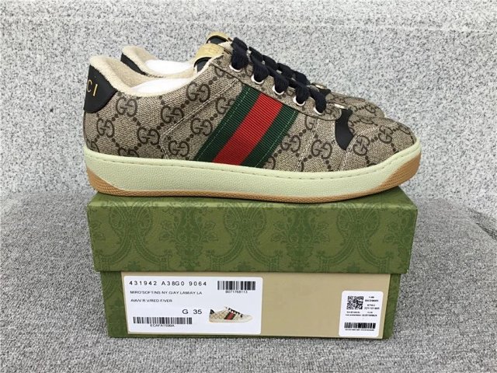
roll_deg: -1.3
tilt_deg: -19.6
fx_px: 445
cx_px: 248
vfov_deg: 45.4
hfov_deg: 58.4
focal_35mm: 31
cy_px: 186
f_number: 2.4
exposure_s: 1/100
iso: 25
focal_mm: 3.3
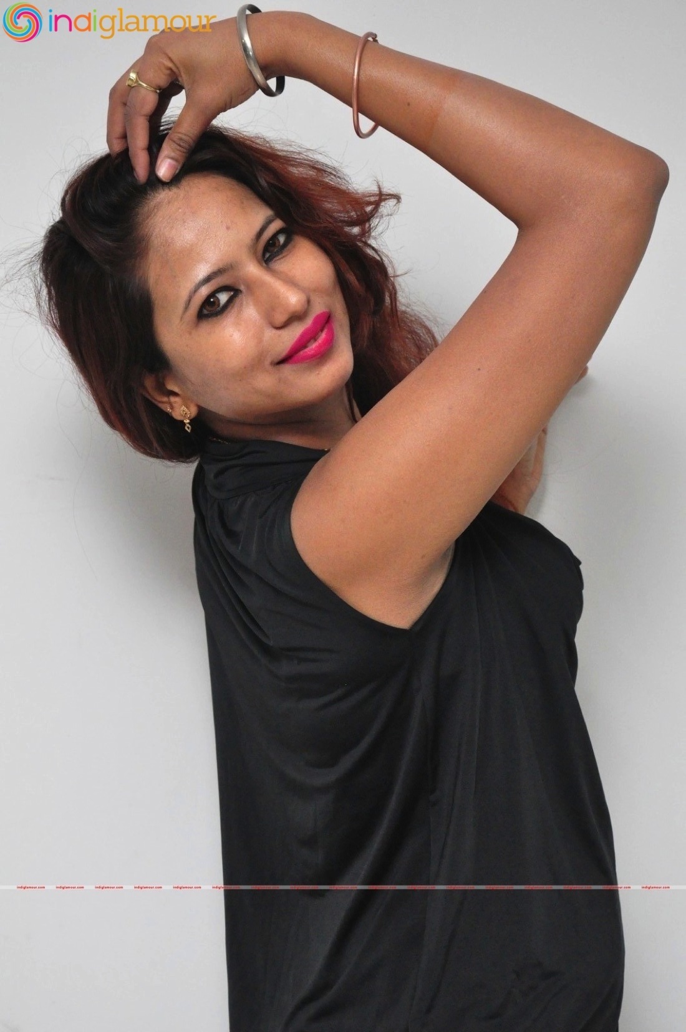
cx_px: 343
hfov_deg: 14.7
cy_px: 516
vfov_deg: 21.9
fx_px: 2665
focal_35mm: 93
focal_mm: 62
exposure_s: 1/125
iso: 3200
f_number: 6.3
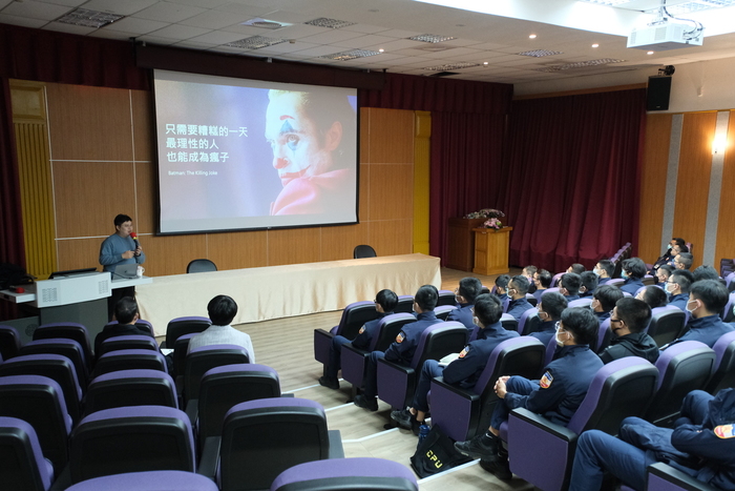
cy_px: 246
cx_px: 368
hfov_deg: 63.6
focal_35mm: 29
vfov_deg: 45.0
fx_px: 592
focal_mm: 19.6
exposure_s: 1/100
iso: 2500
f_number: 3.5
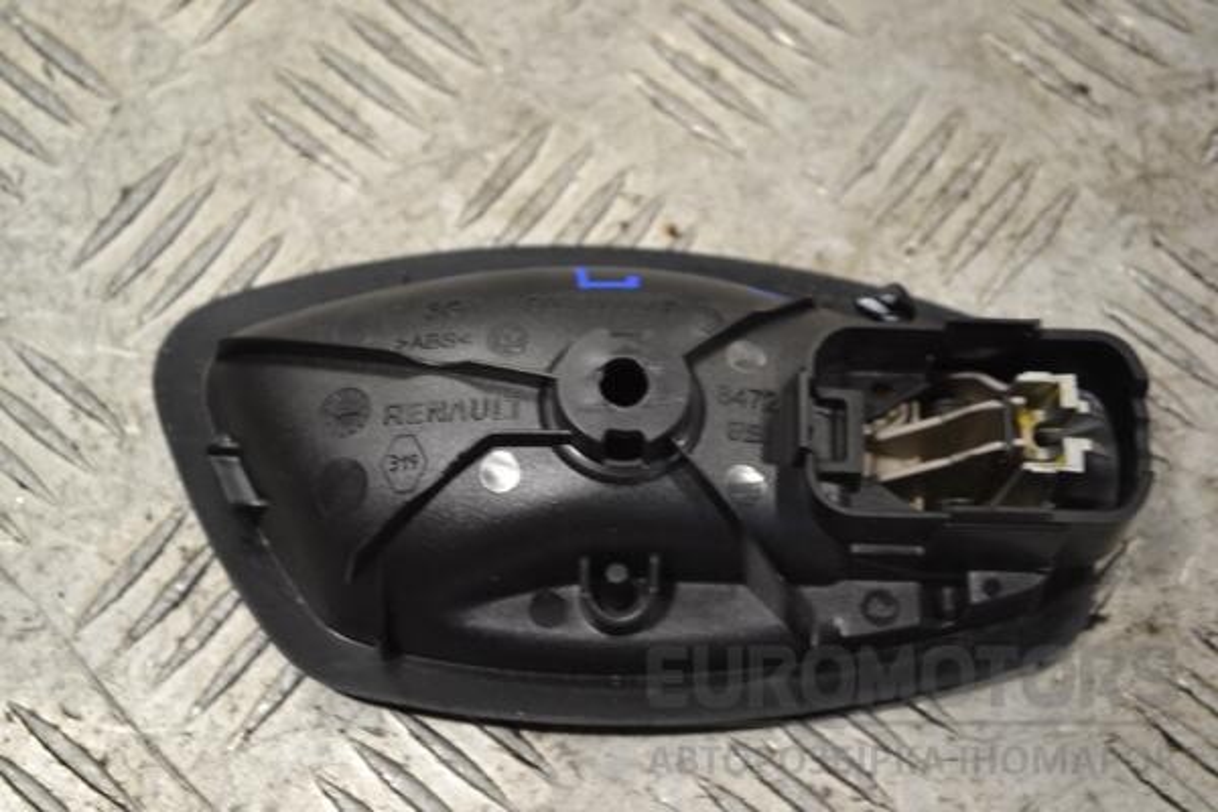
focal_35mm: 69
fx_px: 2334
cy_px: 406
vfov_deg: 19.7
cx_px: 609
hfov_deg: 29.2
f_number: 5.3
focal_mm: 46
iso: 180
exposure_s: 1/30
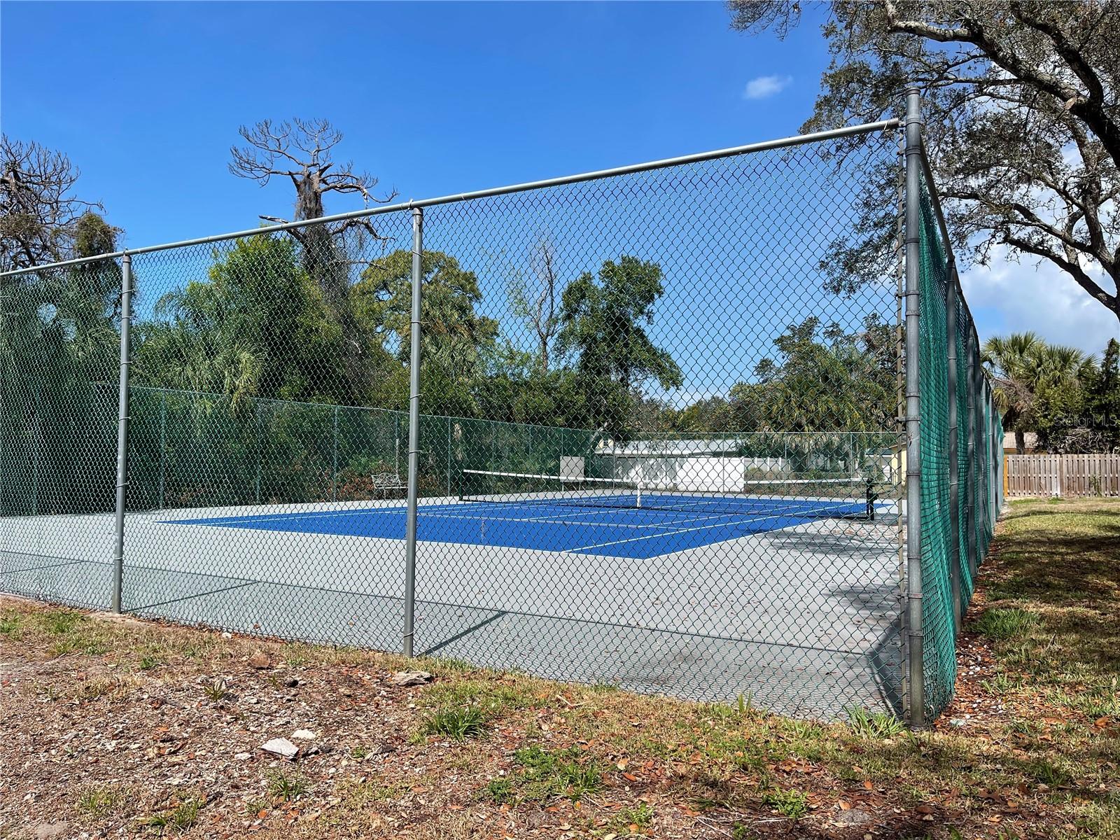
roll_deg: -0.9
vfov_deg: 54.9
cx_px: 560
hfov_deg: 69.4
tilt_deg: +2.3
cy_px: 420
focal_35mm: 25
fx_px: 809
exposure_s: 1/4049
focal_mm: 5.1
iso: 32
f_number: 1.6
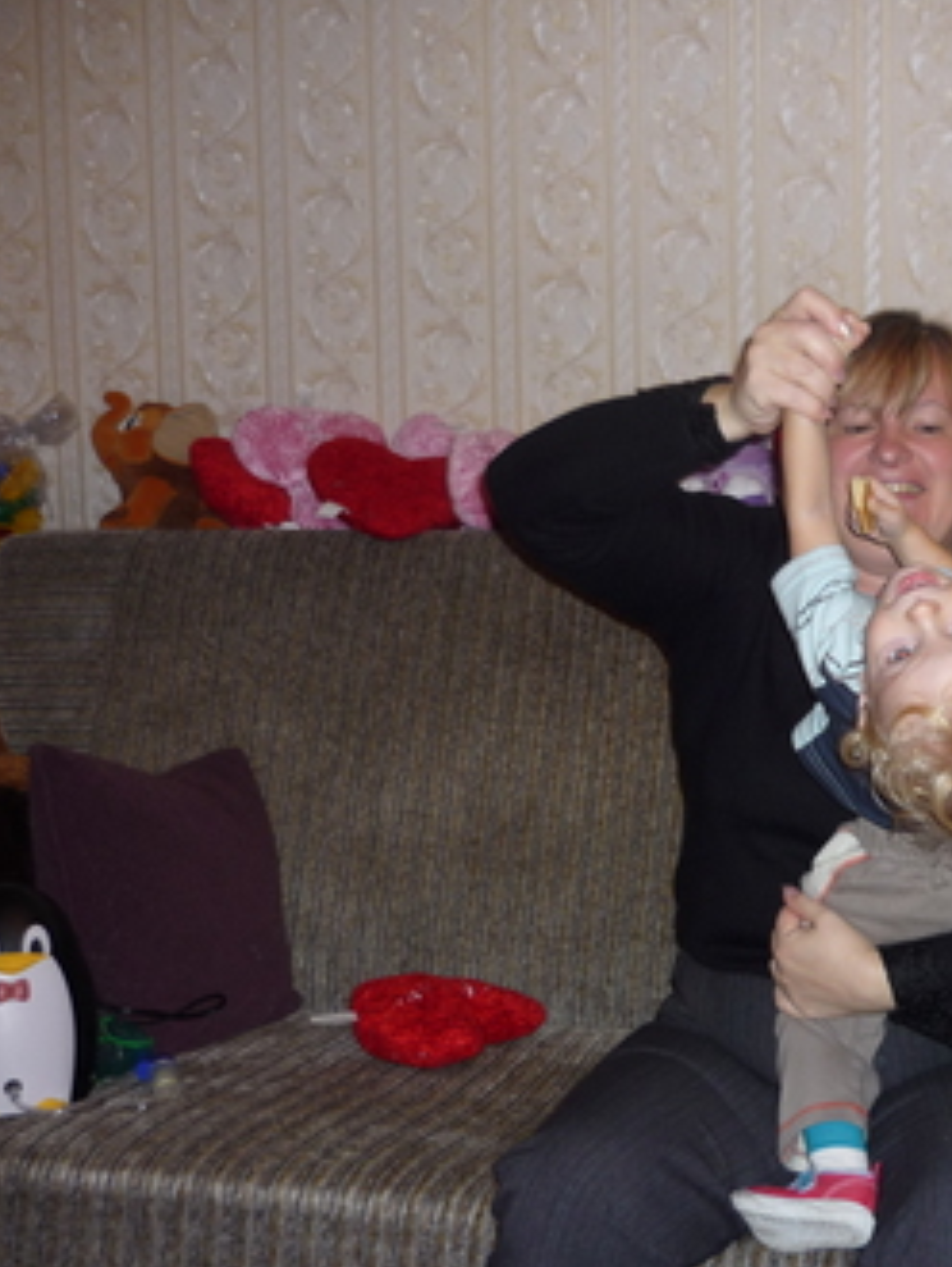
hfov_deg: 30.9
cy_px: 641
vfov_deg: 42.0
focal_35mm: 45
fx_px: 1648
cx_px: 841
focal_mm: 5.5
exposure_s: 1/30
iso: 125
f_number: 2.8
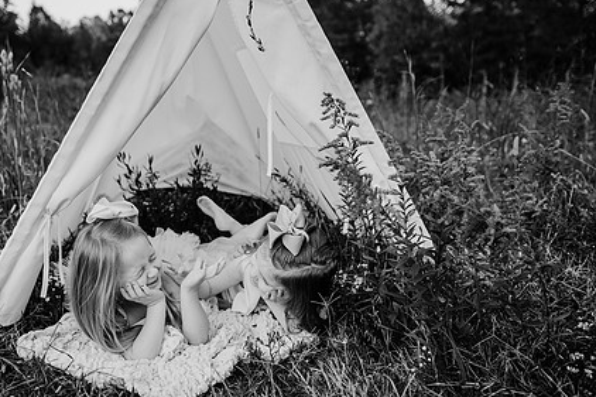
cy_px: 198
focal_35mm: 33
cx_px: 237
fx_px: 546
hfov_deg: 56.8
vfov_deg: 39.9
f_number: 2.5
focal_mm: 24
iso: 250
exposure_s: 1/400
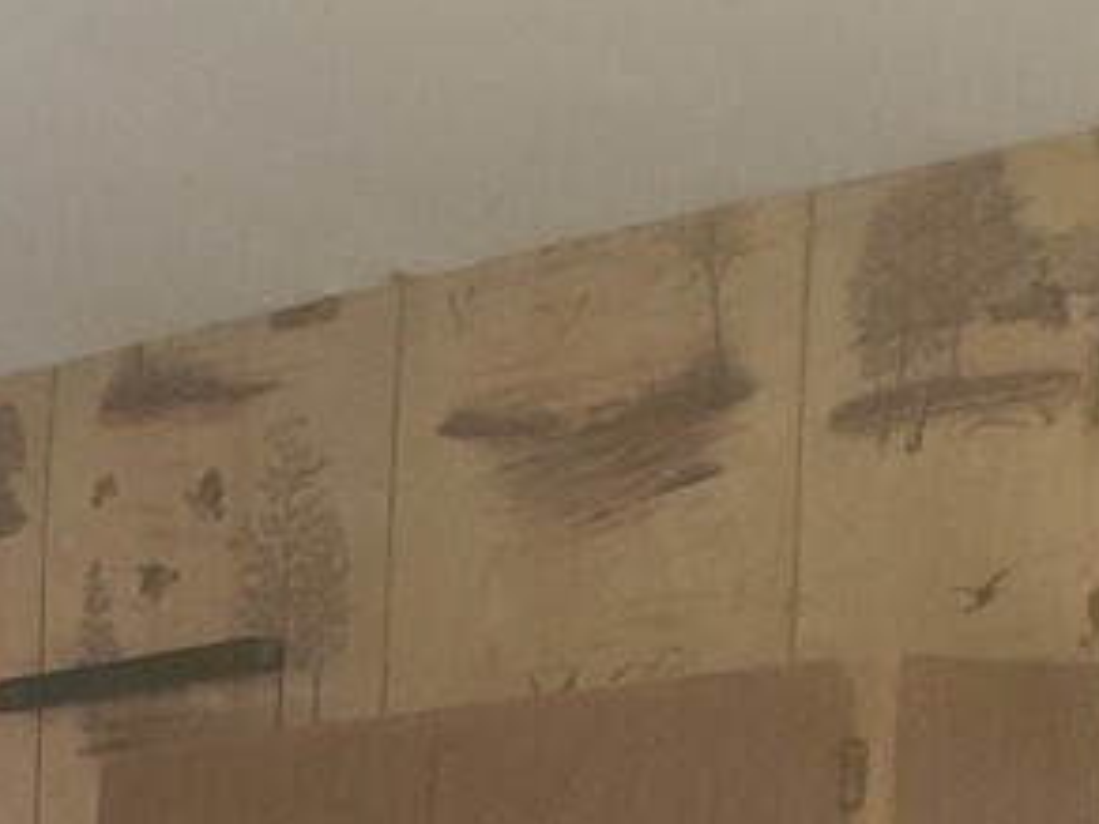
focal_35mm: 137
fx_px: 4350
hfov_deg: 11.3
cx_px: -1754
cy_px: 1640
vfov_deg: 10.0
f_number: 1.8
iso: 640
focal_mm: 7
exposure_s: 1/40
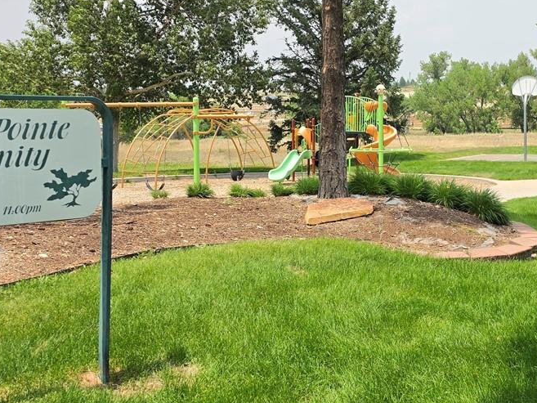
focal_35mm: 56
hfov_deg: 33.9
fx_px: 869
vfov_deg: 26.1
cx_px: 374
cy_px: 168
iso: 64
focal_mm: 6.5
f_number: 1.4
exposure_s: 1/5151
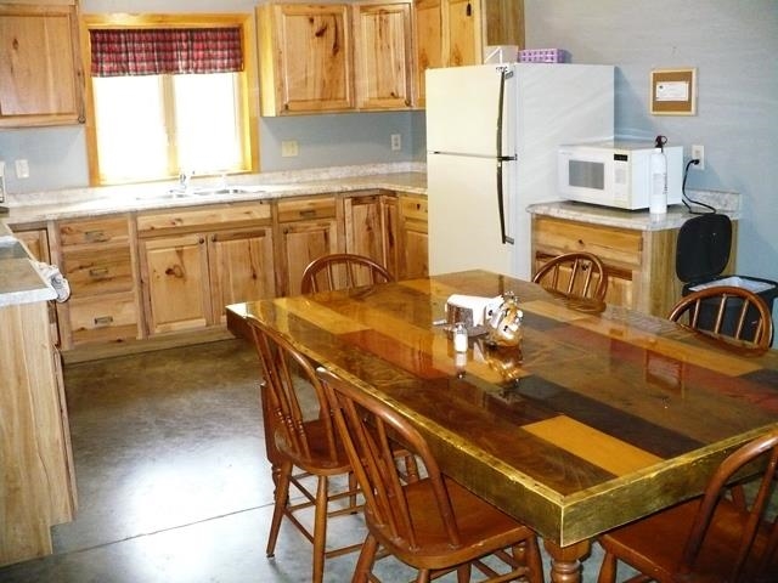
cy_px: 292
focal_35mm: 37
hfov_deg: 50.1
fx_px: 832
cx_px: 389
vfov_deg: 38.7
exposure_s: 1/30
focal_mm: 6.1
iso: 640
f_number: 2.8
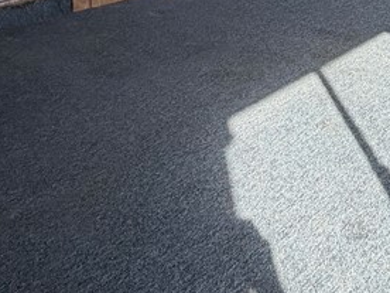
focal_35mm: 52
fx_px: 586
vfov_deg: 23.4
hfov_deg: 35.7
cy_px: -127
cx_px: 309
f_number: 2.2
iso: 40
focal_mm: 2.22
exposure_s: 1/141
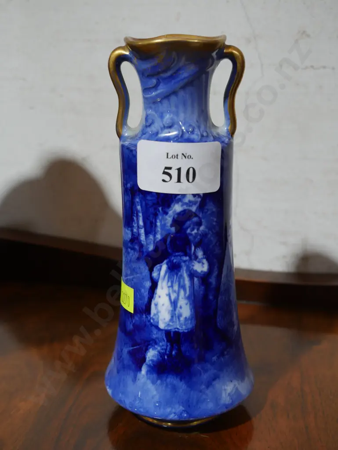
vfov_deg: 38.2
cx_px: 169
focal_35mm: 50
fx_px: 650
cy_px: 225
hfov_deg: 29.1
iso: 800
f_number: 5.3
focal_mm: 25
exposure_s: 1/60
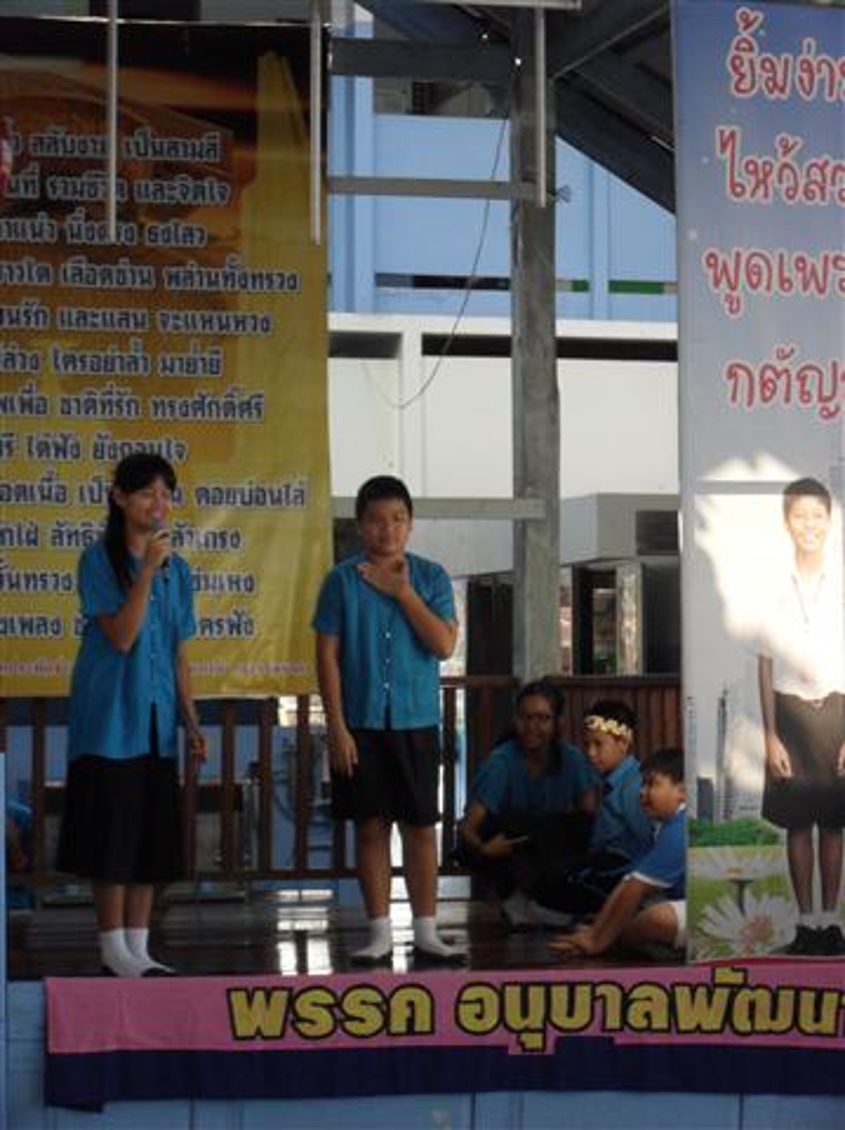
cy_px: 565
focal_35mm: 105
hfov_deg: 14.1
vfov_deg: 18.7
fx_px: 3424
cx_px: 422
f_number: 5.8
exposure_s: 1/125
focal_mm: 18.9
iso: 240
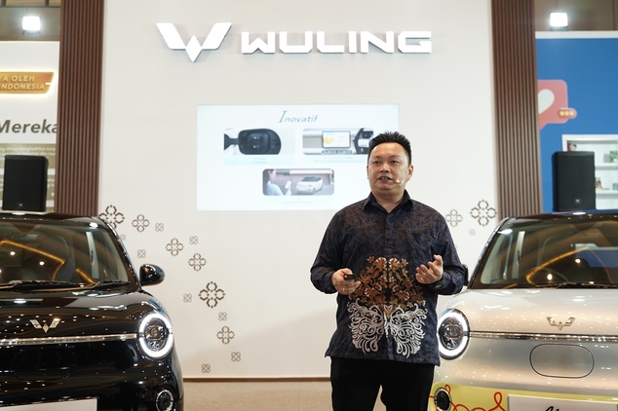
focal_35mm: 40
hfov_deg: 48.5
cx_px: 313
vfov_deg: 33.4
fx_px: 686
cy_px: 201
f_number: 2.8
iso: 800
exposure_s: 1/200
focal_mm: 39
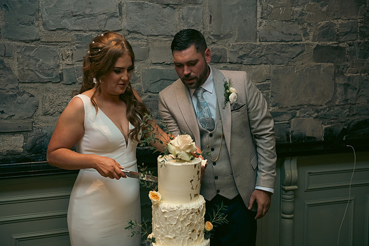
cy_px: 123
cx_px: 184
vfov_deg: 29.9
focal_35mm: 45
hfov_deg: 43.6
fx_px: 461
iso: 800
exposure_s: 1/160
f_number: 3.5
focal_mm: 45
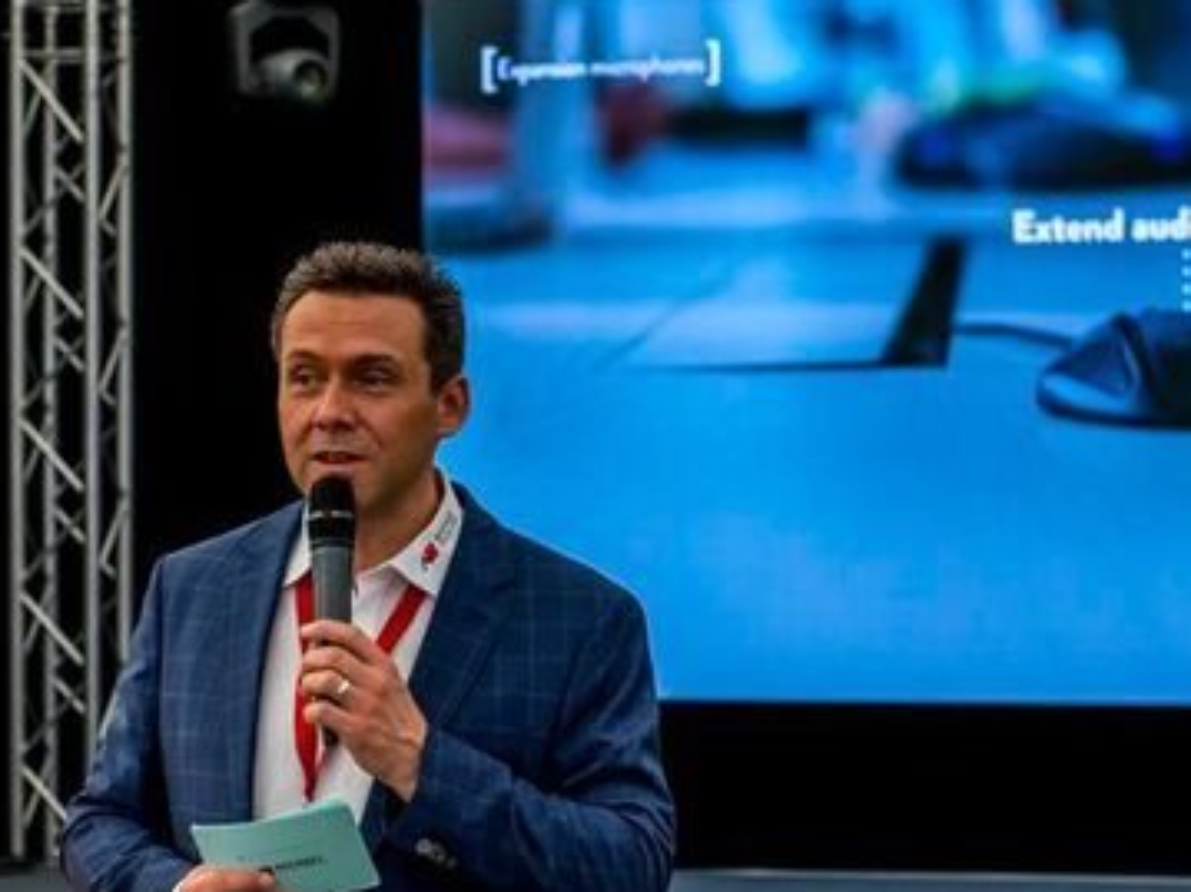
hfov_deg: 13.1
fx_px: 5159
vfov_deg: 9.8
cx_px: 328
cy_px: 812
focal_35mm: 150
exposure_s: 1/160
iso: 250
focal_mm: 70
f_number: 5.6
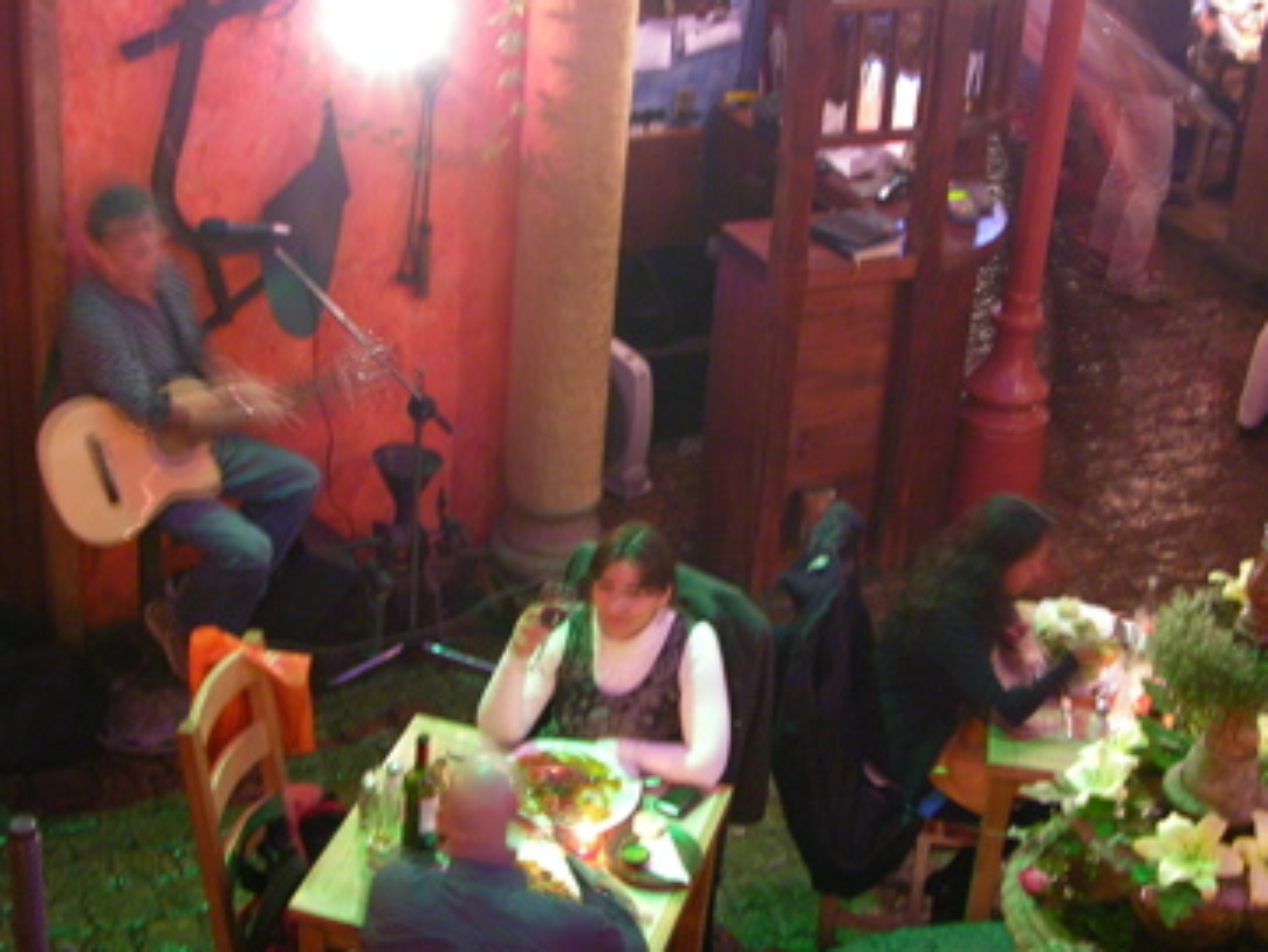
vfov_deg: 23.6
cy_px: 552
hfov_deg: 31.2
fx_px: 2272
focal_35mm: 62
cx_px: 674
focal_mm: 8.9
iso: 200
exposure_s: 1.85
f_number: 2.8
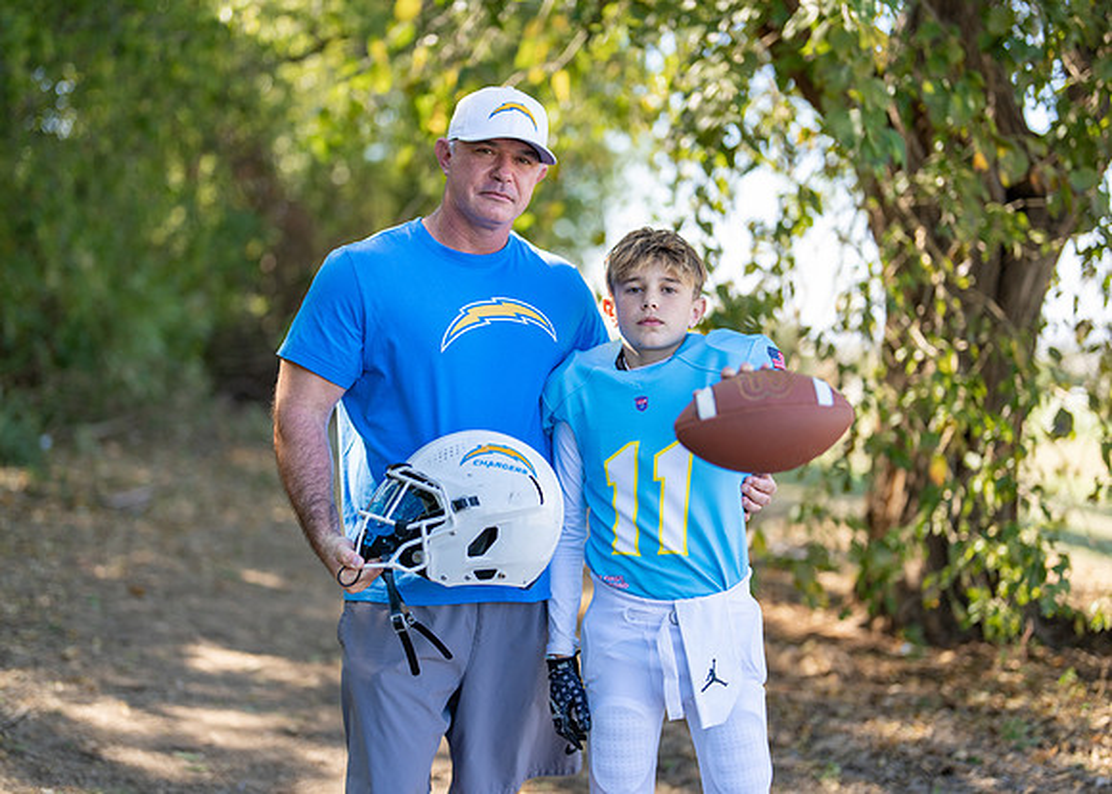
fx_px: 1700
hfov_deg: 36.2
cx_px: 565
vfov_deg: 26.3
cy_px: 389
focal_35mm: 54
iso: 100
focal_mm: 50
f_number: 1.2
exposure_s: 1/1250
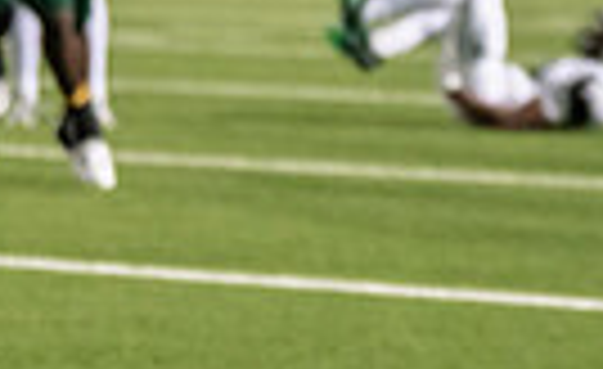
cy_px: -271
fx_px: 7009
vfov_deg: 3.0
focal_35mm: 429
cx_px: 895
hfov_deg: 4.9
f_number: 2.8
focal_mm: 80
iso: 3200
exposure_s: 1/1250
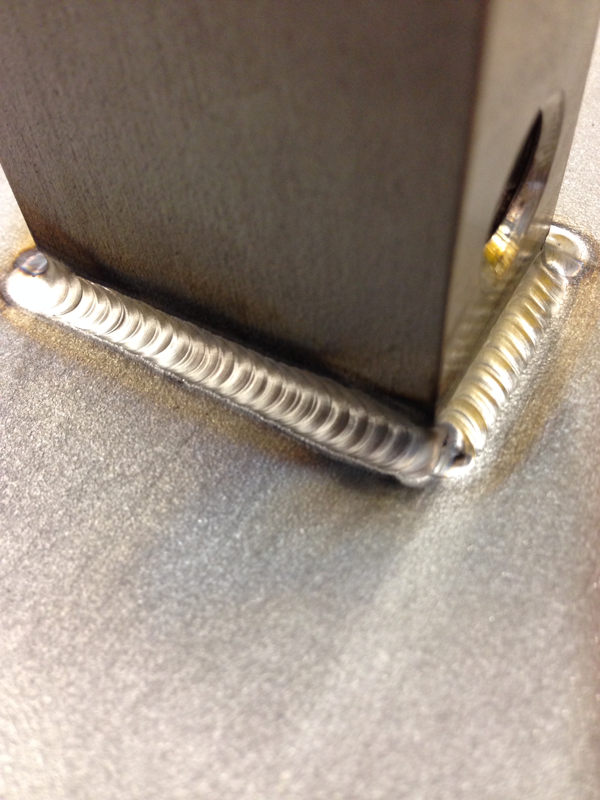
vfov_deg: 55.4
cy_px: 400
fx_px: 763
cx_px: 300
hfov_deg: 42.9
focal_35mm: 33
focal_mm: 4.12
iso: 160
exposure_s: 1/20
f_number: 2.4
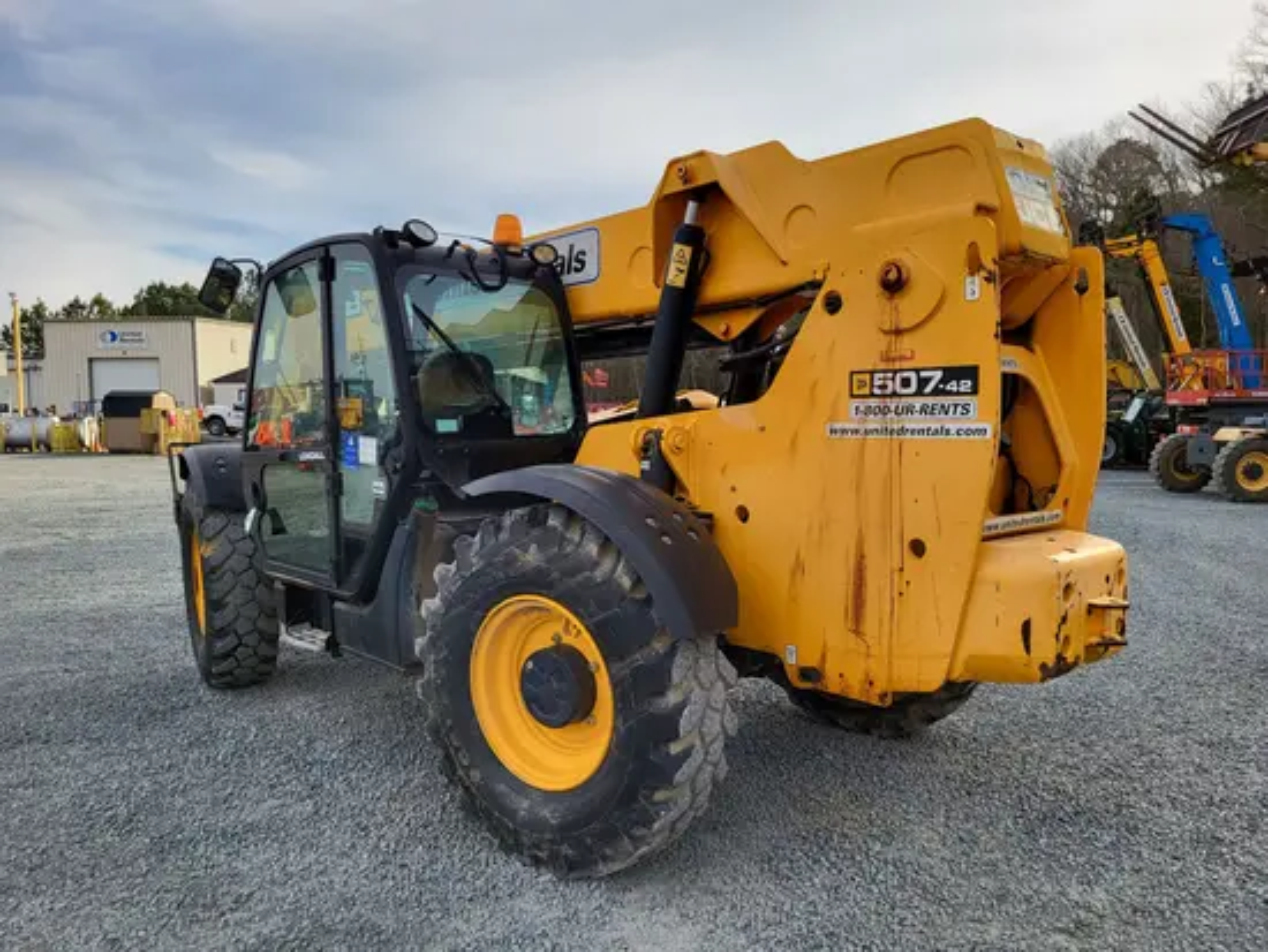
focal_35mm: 26
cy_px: 476
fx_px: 953
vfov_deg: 53.1
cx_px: 634
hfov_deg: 67.3
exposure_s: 1/1269
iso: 40
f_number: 1.8
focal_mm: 5.4
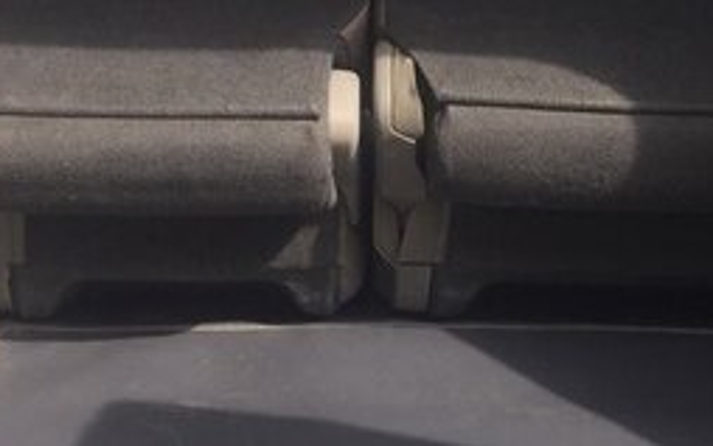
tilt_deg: -15.8
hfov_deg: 25.5
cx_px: 533
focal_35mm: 80
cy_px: -69
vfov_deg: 15.8
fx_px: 1555
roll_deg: -3.9
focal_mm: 4.15
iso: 32
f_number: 2.2
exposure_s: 1/335
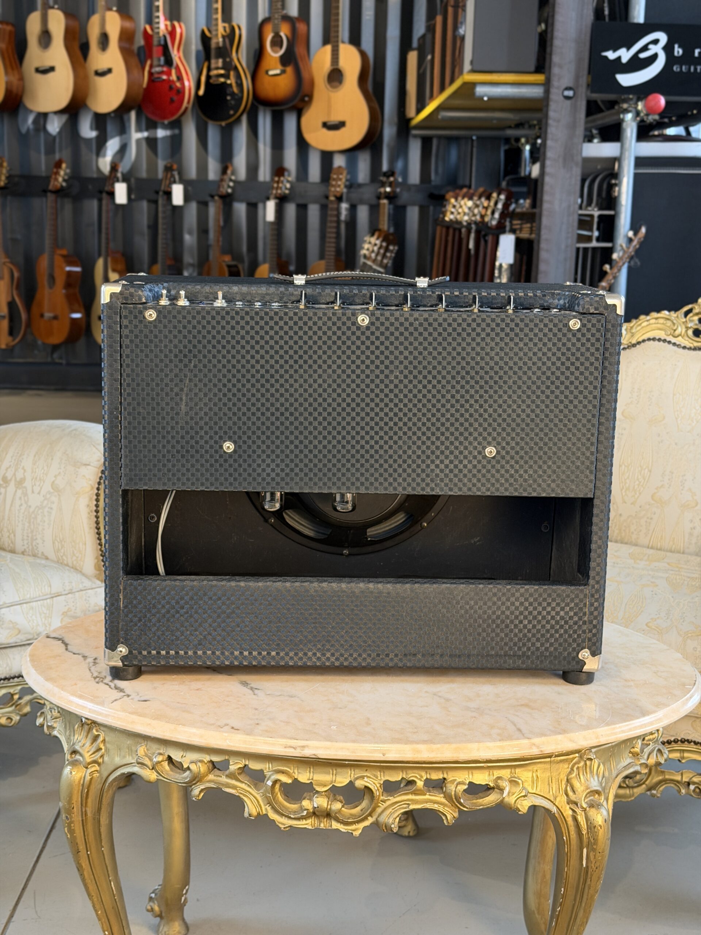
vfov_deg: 39.7
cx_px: 350
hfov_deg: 30.3
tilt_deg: -11.5
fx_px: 1296
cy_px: 468
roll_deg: -1.5
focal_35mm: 48
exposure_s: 1/51
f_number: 1.78
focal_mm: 6.76
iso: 200
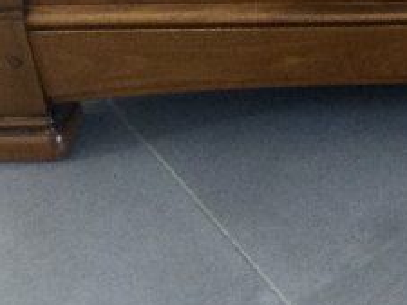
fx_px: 1941
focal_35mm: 165
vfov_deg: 8.3
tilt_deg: -29.2
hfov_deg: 10.8
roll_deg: -1.6
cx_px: 852
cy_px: -417
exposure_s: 1/33
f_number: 2.4
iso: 80
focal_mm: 3.3
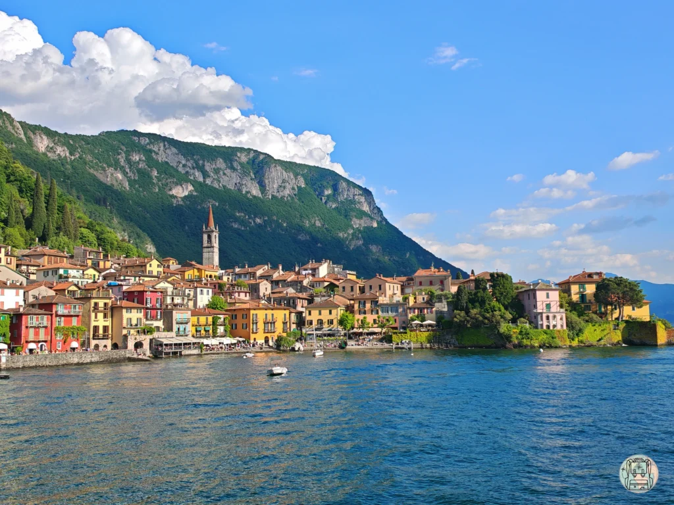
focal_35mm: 36
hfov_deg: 51.4
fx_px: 701
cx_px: 337
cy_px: 252
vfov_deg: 39.7
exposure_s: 1/1900
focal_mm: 6.83
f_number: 2
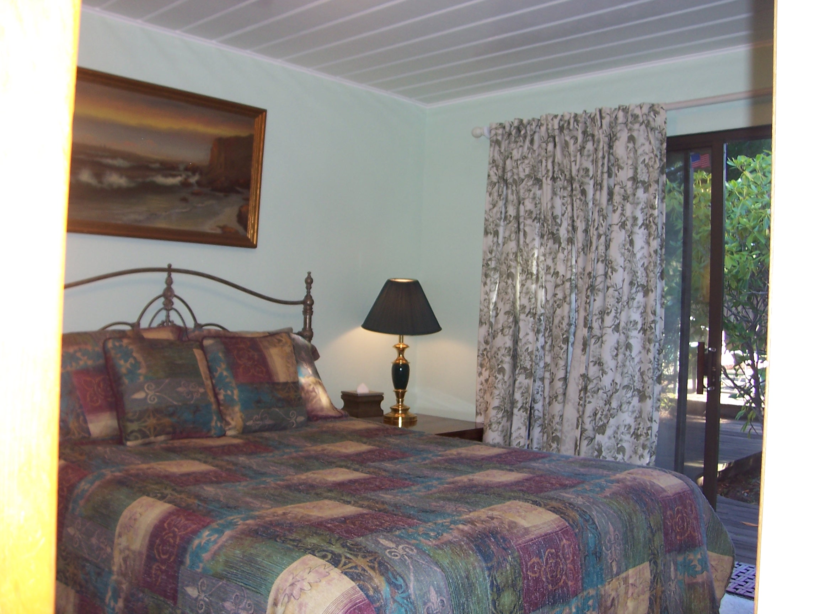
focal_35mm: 34
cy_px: 307
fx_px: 804
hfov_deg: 54.0
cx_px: 410
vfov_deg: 41.8
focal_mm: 5.6
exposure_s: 1/60
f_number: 2.7
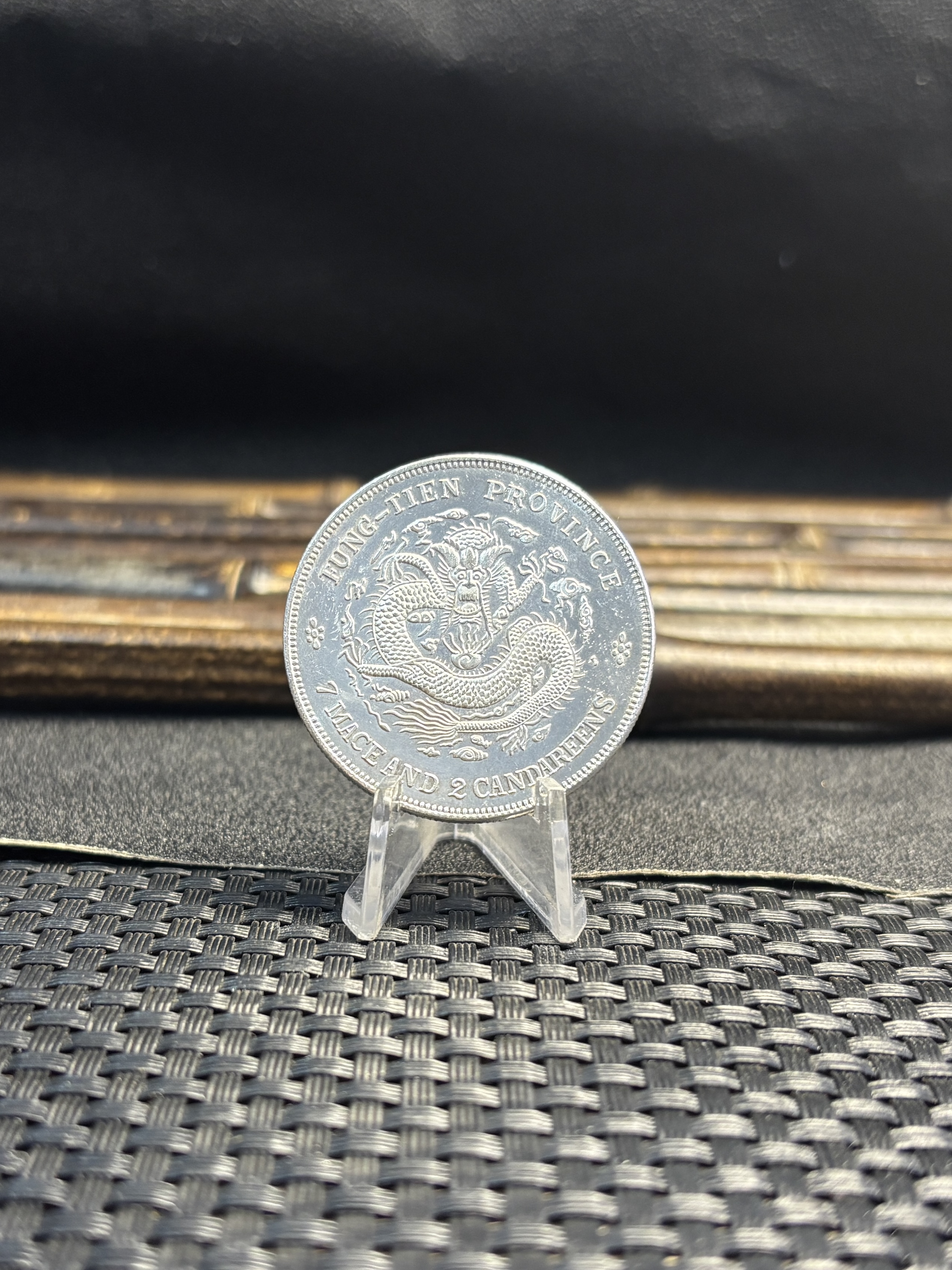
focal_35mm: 26
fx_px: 953
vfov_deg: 67.3
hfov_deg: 53.1
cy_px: 635
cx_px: 476
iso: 125
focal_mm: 5.96
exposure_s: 1/50
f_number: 1.6
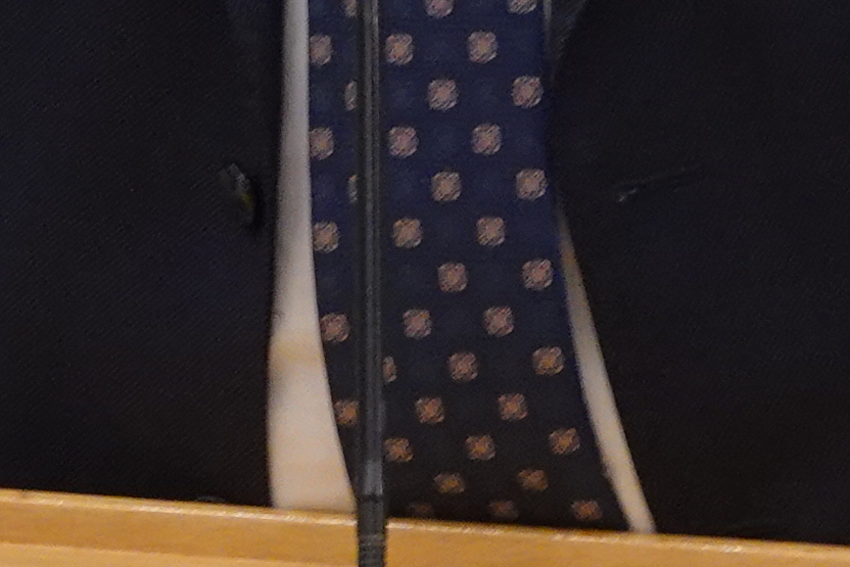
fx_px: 25455
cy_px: -481
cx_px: 263
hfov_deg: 1.9
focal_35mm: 1078
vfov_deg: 1.3
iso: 800
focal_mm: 60.29
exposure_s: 1/30
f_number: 4
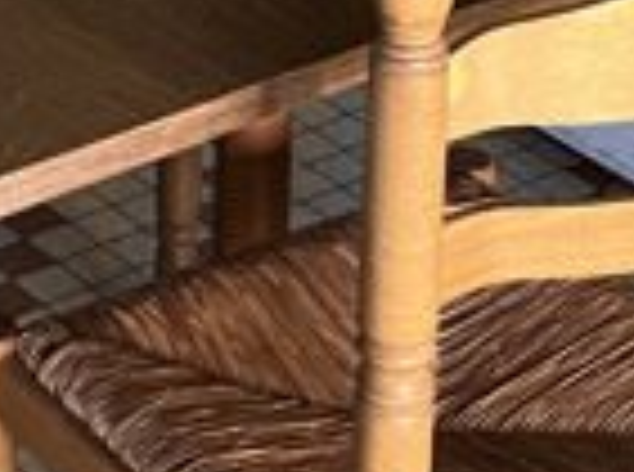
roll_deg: -1.2
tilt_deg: -8.5
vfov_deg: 8.6
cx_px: 166
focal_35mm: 148
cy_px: -845
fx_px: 2704
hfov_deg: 13.3
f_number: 1.6
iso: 200
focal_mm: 5.1
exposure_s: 1/60
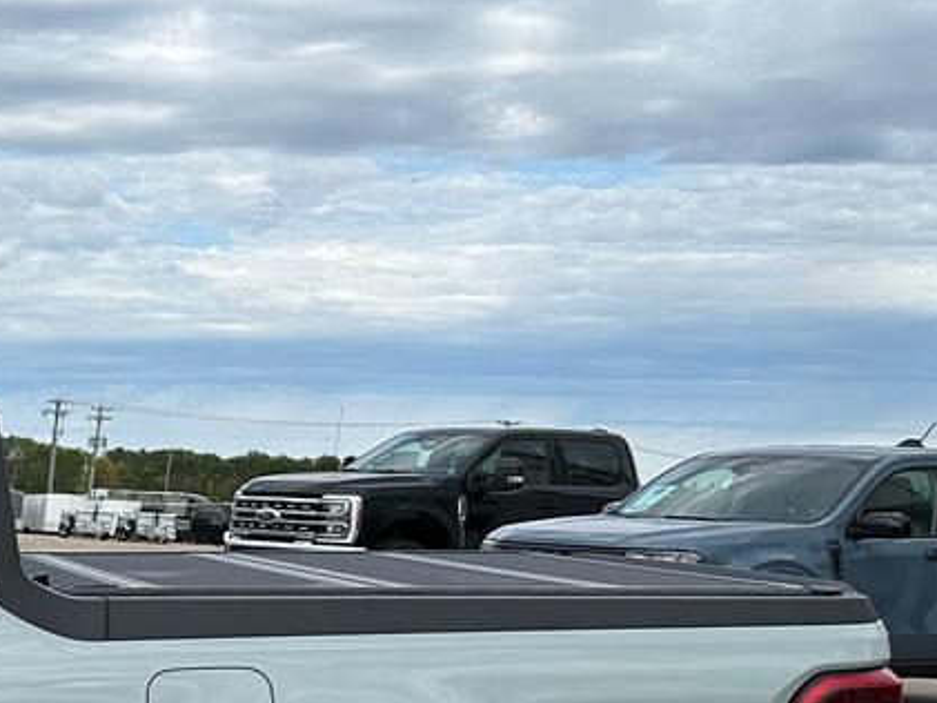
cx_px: -407
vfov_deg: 19.3
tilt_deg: -8.2
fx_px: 1977
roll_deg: -3.9
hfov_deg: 22.6
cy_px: 776
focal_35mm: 73
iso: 80
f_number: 1.78
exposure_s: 1/3247
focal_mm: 6.86
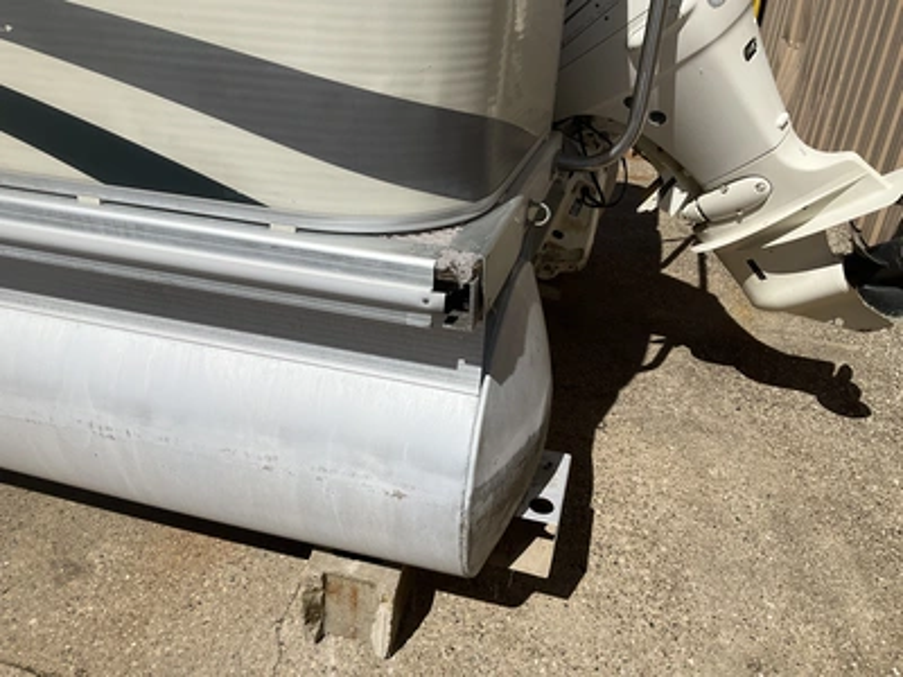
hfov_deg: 61.7
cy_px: 338
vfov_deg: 48.2
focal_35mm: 29
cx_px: 452
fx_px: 756
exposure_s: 1/5263
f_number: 1.8
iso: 25
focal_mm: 3
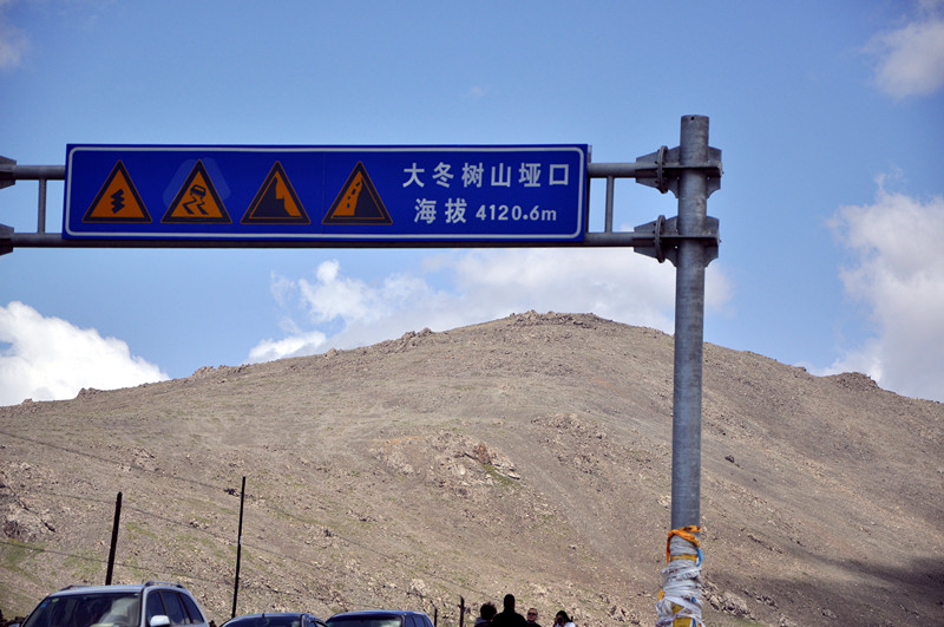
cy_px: 314
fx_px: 3535
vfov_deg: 10.1
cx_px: 472
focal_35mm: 135
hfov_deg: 15.2
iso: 200
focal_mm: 90
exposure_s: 1/1600
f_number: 5.6
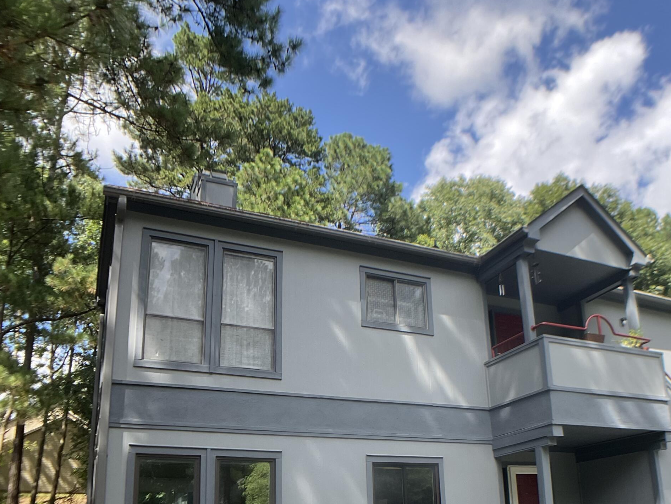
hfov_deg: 41.1
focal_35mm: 46
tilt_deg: +15.6
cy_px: 378
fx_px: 892
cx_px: 386
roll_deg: +1.6
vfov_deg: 31.0
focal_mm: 3
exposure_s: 1/627
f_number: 1.8
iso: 16
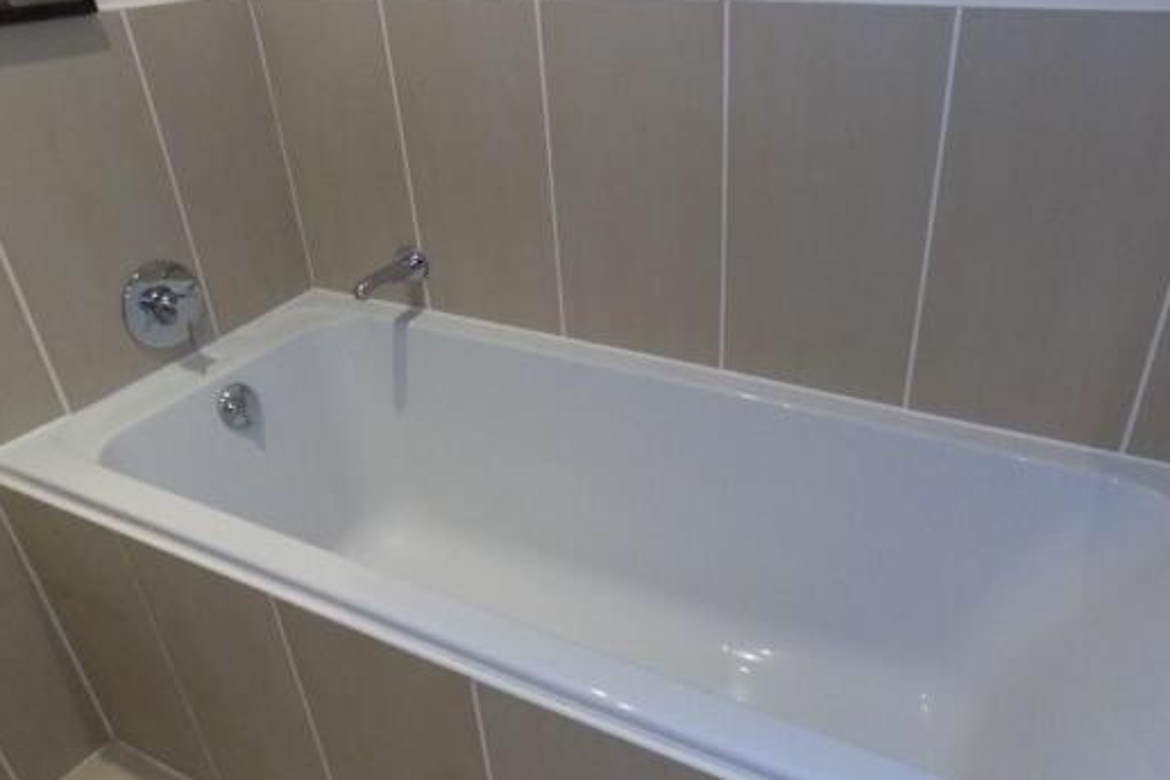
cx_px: 636
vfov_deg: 47.9
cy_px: 409
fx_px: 877
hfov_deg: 67.3
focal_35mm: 27
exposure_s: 1/30
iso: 400
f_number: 3.1
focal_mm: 4
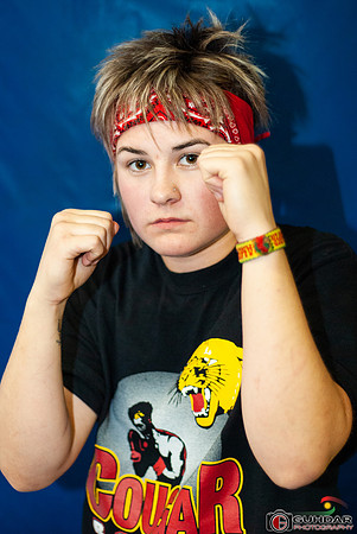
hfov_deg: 18.2
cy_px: 267
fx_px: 1113
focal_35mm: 75
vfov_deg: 27.0
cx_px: 178
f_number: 2
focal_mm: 50
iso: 500
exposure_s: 1/125
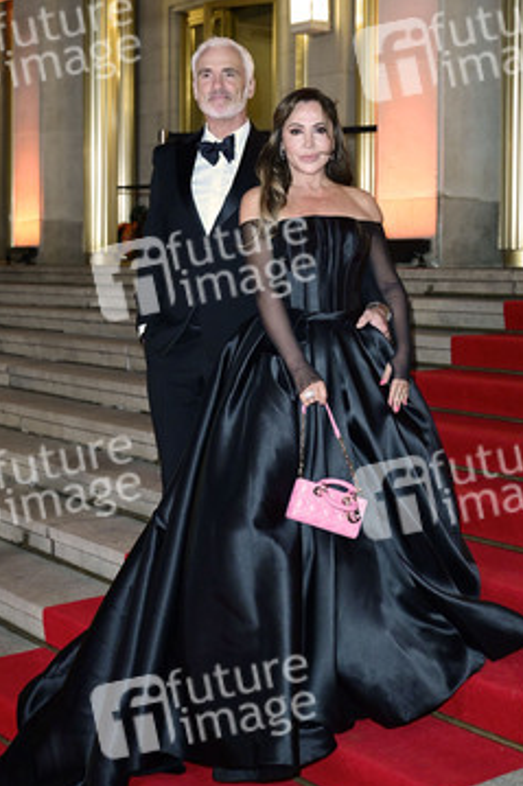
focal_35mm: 49
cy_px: 379
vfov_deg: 40.4
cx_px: 267
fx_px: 1069
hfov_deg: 27.5
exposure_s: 1/200
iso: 5000
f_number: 3.5
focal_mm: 44
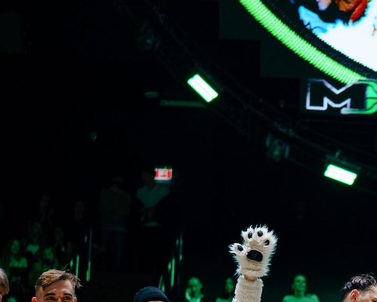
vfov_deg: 12.5
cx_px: 489
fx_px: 1339
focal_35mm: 120
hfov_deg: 15.3
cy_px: 388
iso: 100
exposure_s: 1/250
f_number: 1.4
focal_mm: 35
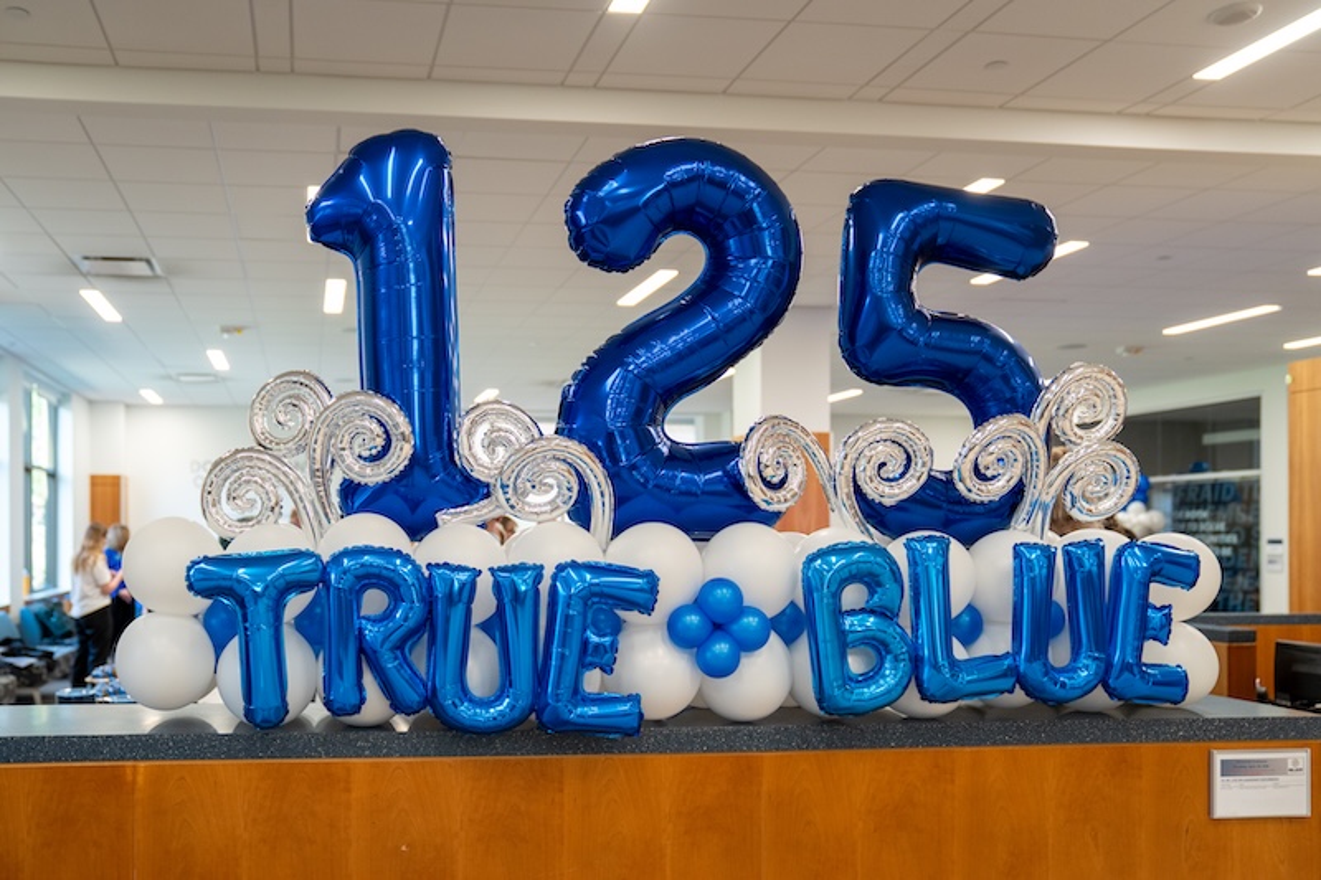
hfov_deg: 61.9
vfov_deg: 43.6
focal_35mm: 30
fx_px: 1101
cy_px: 440
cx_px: 660
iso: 1250
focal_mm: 30
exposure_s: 1/160
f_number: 2.8
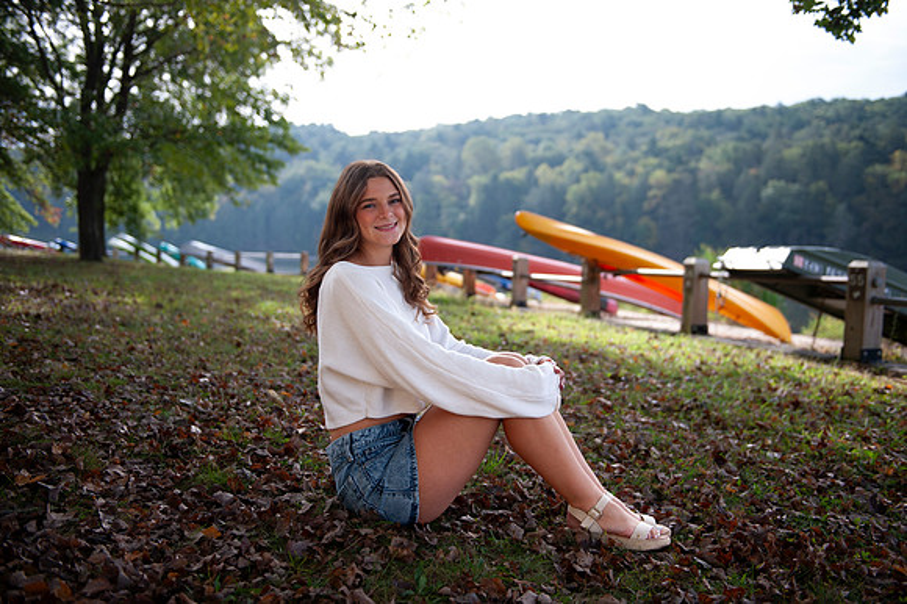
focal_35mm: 35
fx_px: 881
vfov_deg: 37.8
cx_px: 454
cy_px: 302
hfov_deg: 54.5
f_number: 2.8
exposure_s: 1/800
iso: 100
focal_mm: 35
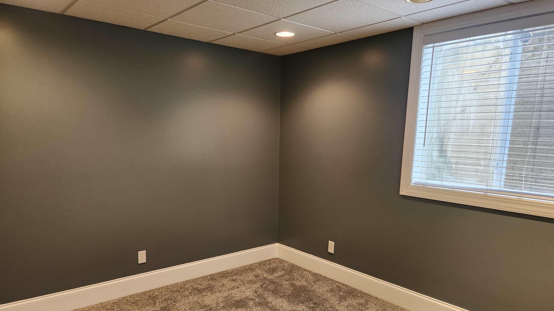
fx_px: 382
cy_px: 196
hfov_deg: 71.9
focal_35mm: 26
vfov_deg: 44.0
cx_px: 285
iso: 250
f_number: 1.8
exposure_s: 1/120
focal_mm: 5.4
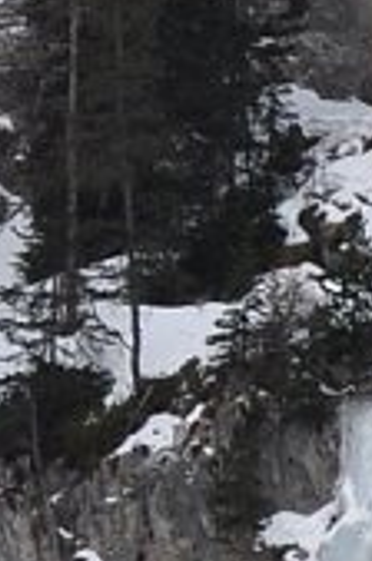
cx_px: 296
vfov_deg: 2.6
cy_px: 993
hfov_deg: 1.7
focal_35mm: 793
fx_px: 12334
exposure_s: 1/250
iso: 200
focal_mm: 105
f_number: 5.6
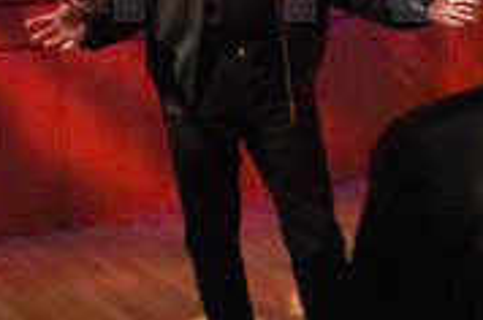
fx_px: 1446
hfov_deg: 18.3
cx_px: 529
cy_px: -11
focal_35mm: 108
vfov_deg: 12.5
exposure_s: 1/60
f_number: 2.8
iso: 800
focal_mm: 32
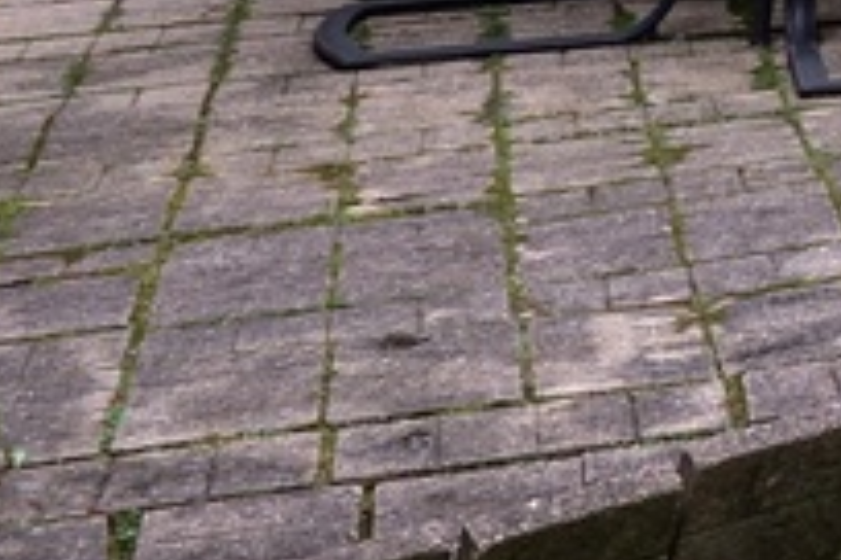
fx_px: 2967
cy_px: -762
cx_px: 2886
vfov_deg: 9.6
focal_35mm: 127
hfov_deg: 9.6
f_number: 8
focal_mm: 16
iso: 200
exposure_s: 1/50
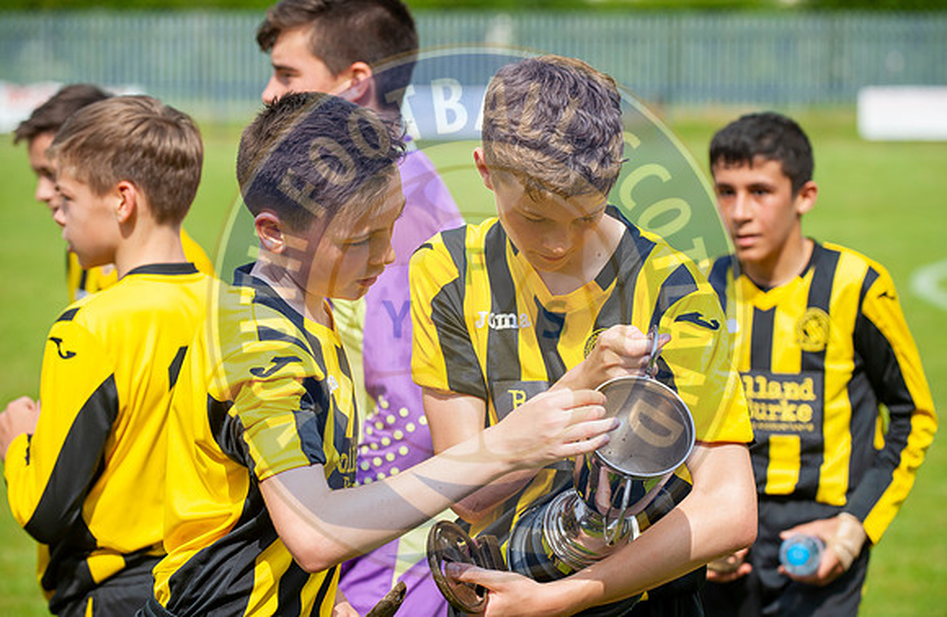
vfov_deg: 11.0
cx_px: 482
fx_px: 3200
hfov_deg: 16.8
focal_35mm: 122
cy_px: 296
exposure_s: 1/1250
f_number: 4.5
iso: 200
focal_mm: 116
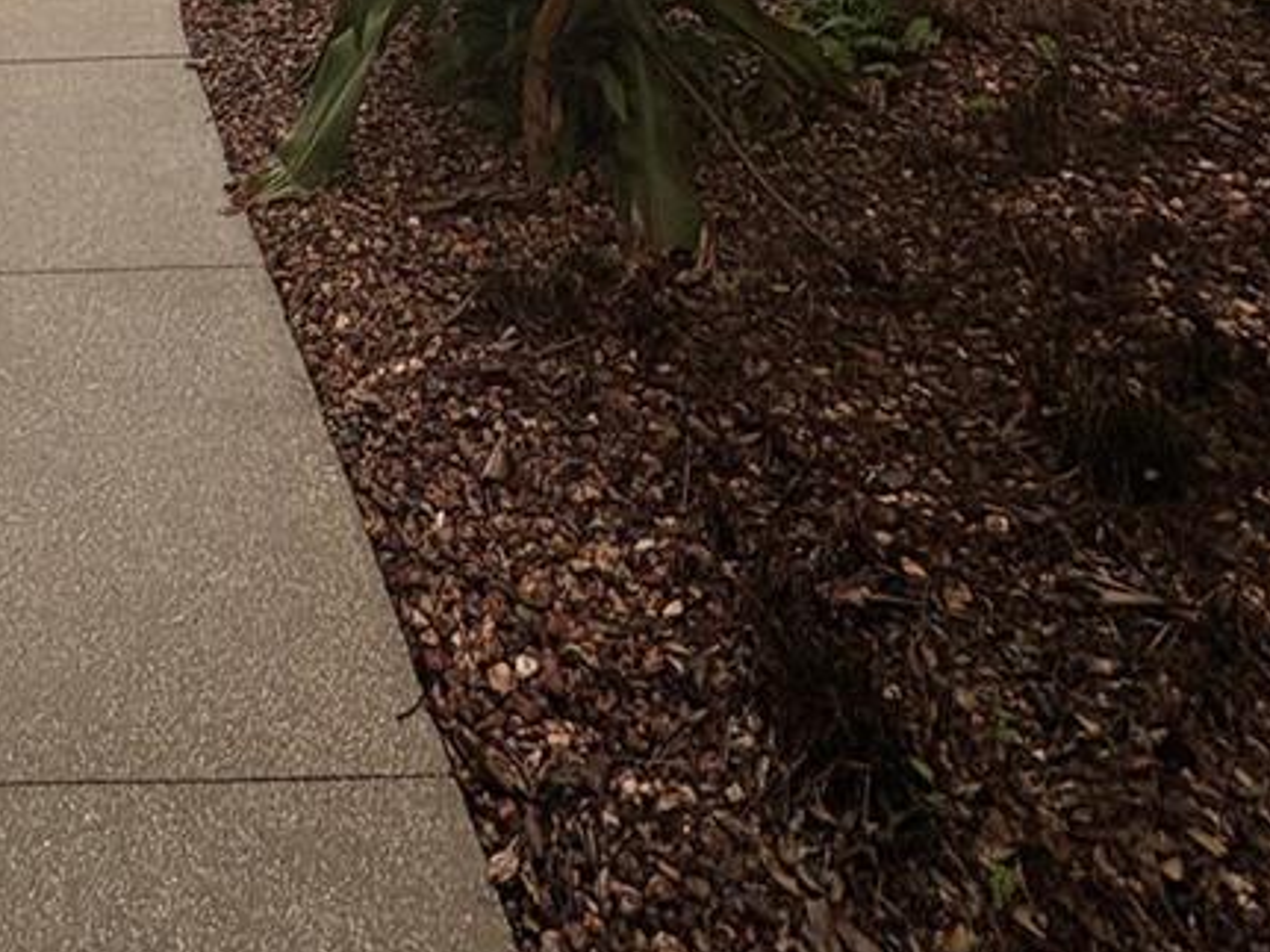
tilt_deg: +8.9
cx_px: 38
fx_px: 1430
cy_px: -651
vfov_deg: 23.8
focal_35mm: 39
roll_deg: +0.9
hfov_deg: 42.3
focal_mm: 2.22
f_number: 2.2
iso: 40
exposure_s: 1/156
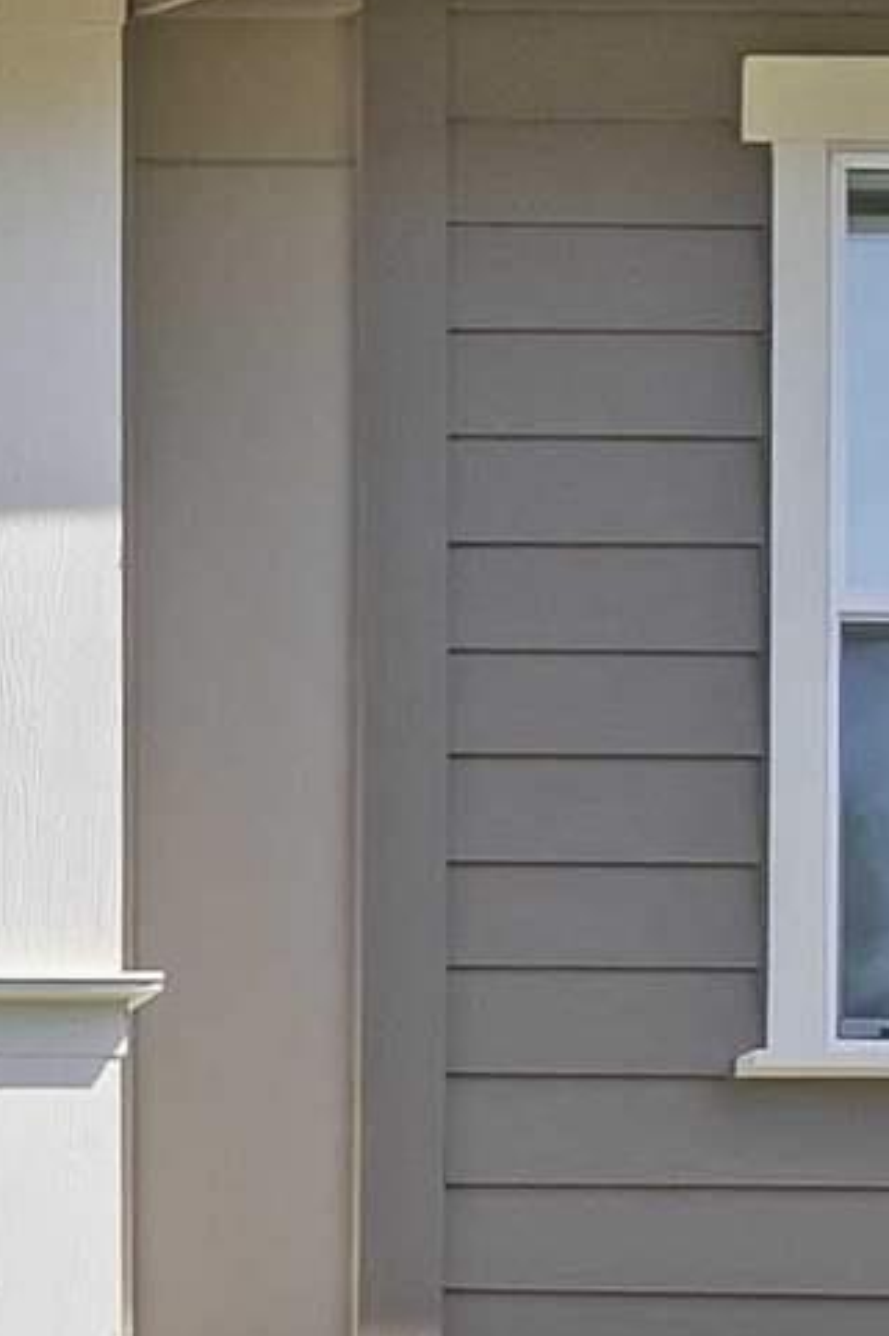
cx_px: -2058
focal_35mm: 105
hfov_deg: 9.3
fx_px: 3899
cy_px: 2194
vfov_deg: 16.9
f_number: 9
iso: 320
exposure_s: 1/250
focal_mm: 16.5
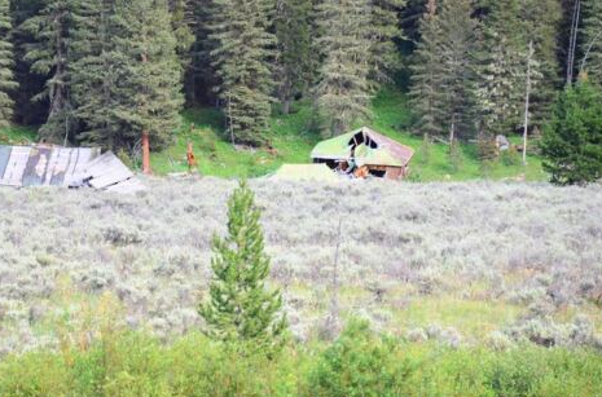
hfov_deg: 5.9
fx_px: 5852
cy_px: 170
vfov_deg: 3.9
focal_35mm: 351
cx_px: 215
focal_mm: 170
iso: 200
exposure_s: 1/125
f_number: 5.6
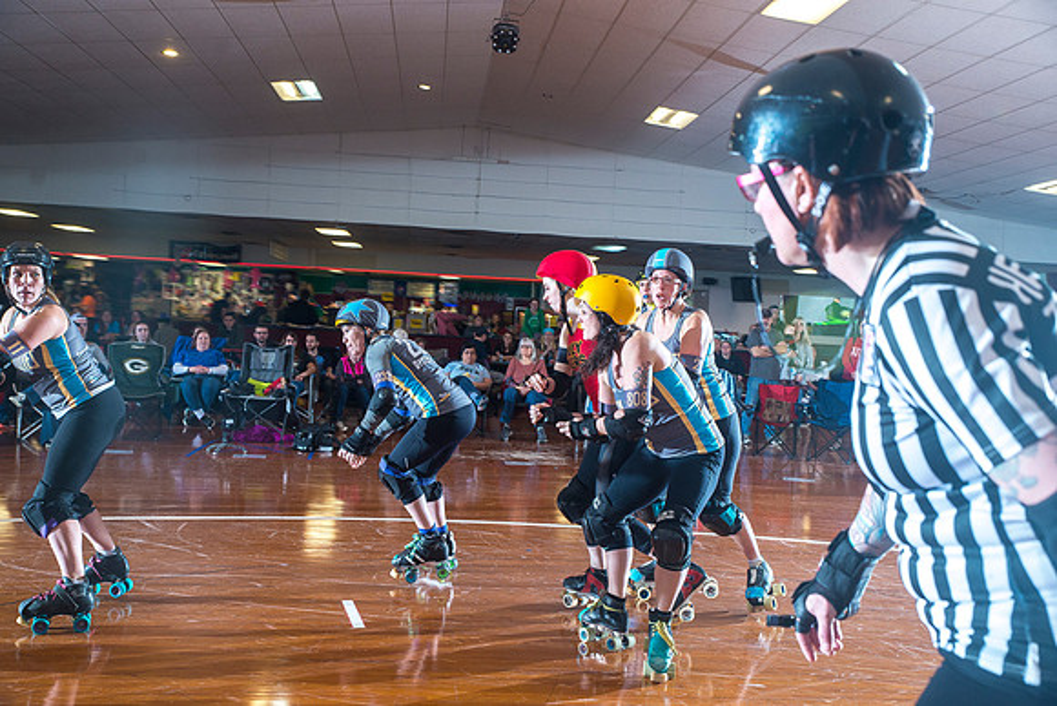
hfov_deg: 50.7
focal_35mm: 38
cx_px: 528
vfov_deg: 35.1
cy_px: 353
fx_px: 1116
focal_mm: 38
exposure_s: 1/160
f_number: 5.6
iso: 800
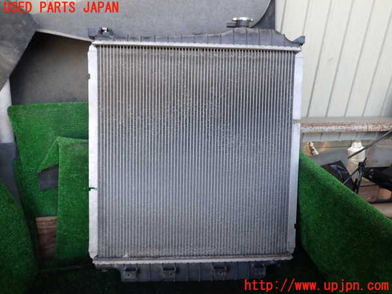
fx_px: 340
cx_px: 196
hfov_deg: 60.0
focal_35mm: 30
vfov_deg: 46.8
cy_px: 147
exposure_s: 1/60
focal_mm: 5.4
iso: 125
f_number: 2.3
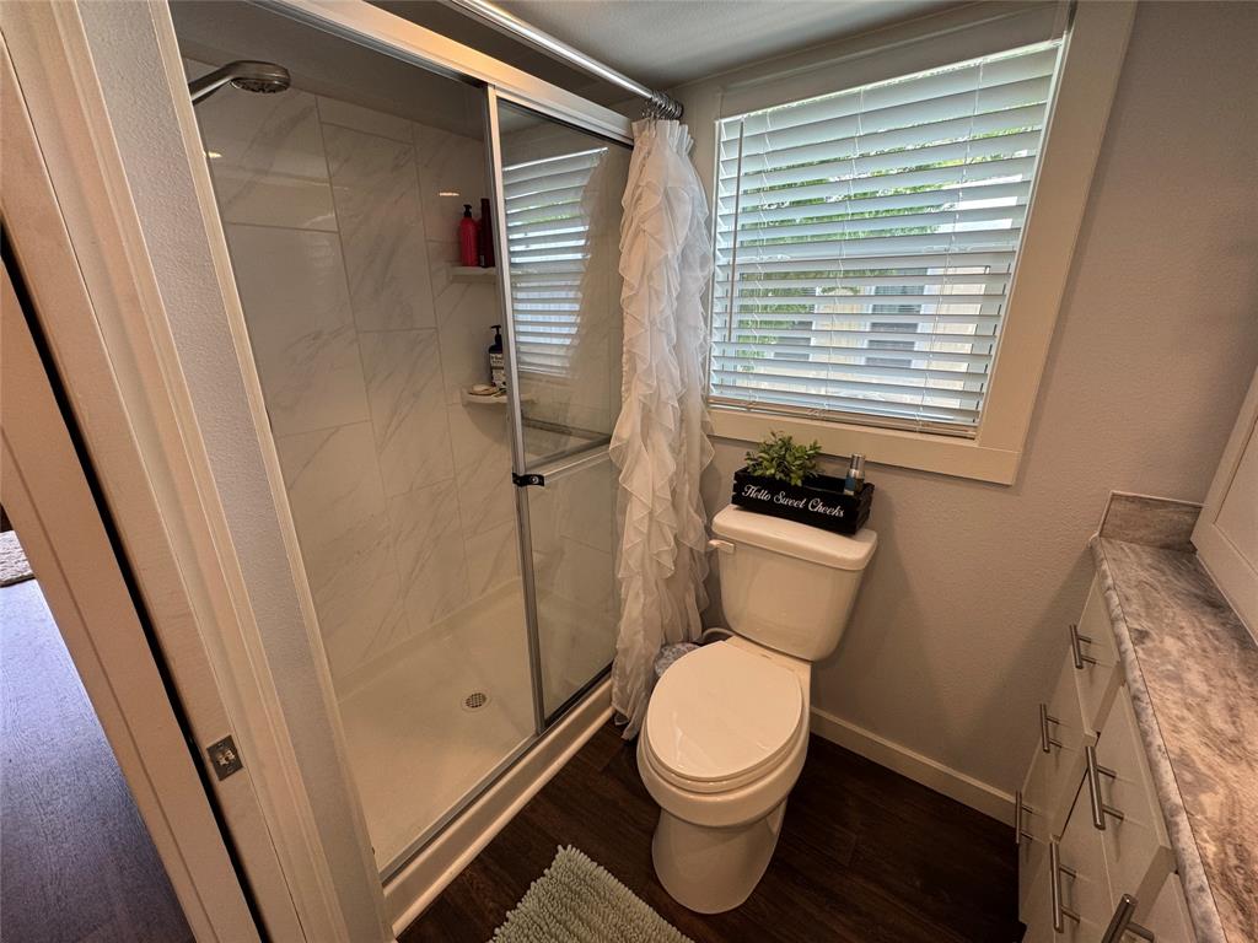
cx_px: 629
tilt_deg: -20.0
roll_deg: -0.1
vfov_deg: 85.7
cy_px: 472
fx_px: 509
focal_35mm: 14
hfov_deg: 102.1
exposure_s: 1/120
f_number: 2.2
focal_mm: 2.22
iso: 100
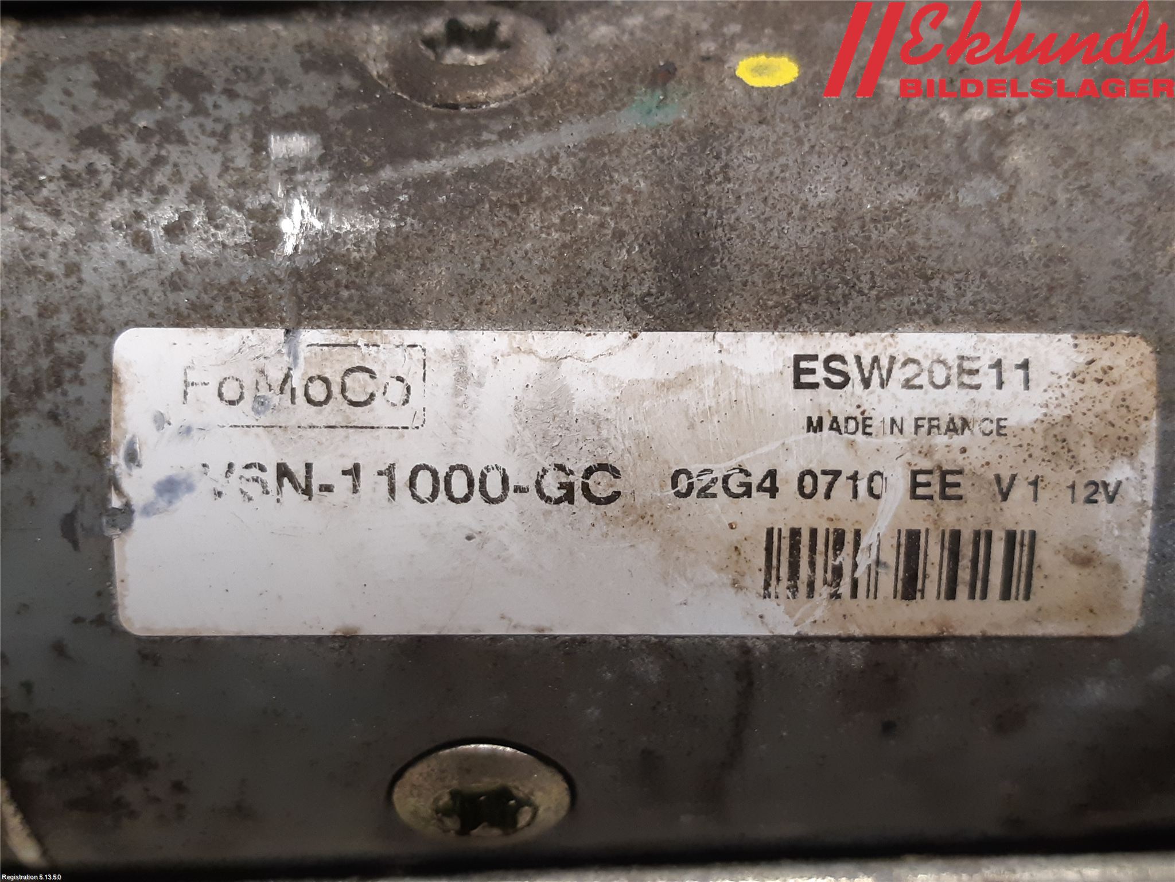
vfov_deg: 53.1
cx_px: 588
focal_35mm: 26
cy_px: 441
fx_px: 883
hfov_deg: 67.3
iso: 160
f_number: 1.7
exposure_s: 1/50
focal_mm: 3.93
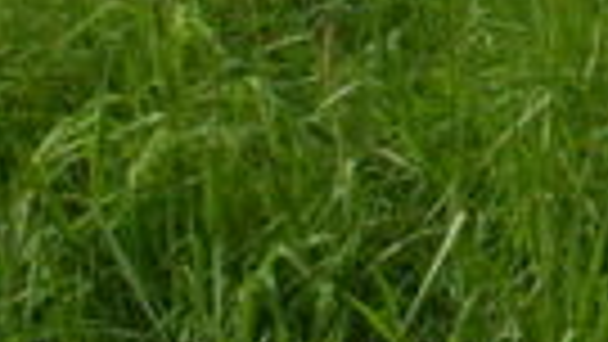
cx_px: 1865
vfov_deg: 3.8
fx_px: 5079
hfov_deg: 6.3
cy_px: -346
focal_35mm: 315
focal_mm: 6.3
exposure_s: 1/250
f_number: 8.4
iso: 80
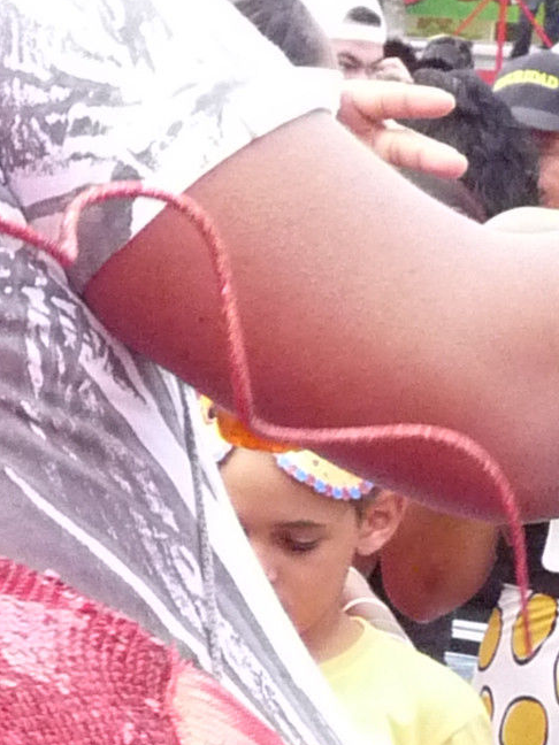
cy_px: 575
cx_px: -416
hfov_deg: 9.2
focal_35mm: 154
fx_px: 3316
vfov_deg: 12.8
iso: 400
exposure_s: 1/125
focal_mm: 4.8
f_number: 2.8
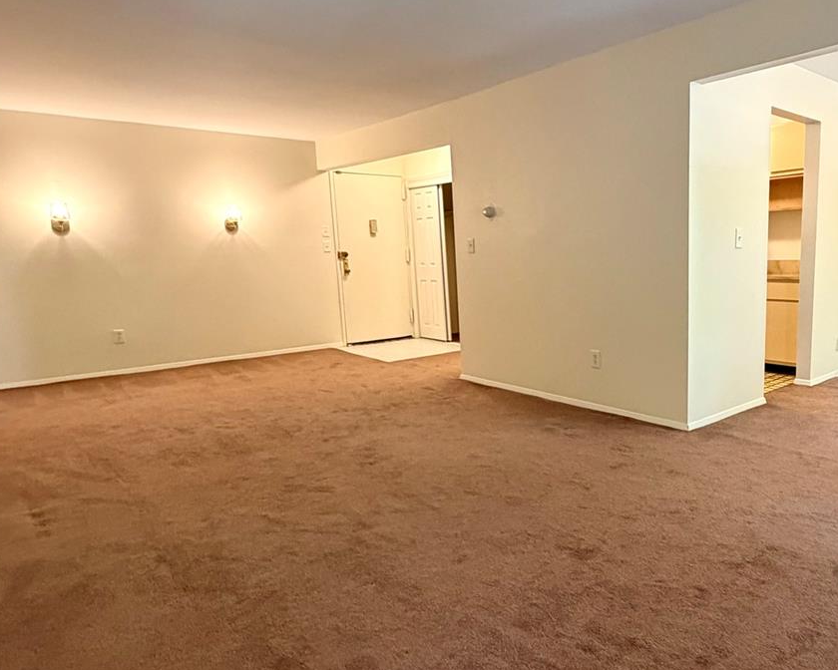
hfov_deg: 66.2
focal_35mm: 25
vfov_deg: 56.8
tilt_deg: -9.6
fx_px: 620
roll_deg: +0.8
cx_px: 561
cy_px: 348
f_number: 2.2
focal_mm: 2.22
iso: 400
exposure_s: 1/60
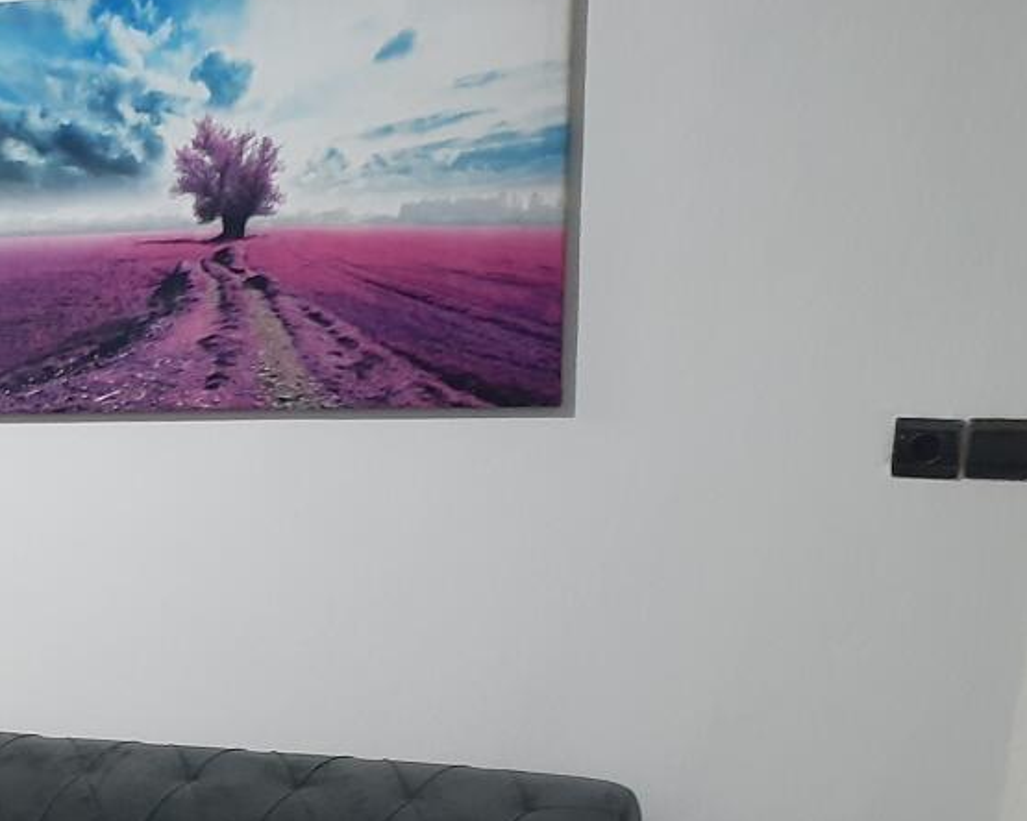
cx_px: -298
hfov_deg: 22.5
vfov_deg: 19.9
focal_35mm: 76
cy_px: 695
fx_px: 2310
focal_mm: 3.6
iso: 400
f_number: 1.9
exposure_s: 1/25
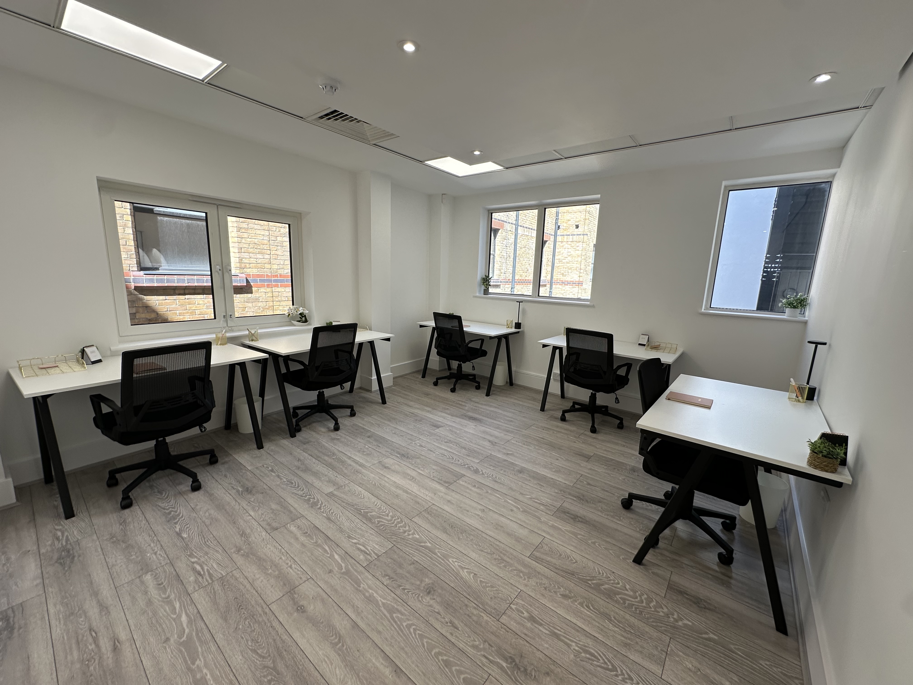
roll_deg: -1.3
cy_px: 342
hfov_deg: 102.1
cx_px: 456
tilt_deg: -10.7
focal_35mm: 14
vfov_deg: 85.7
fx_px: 369
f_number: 2.2
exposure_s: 1/128
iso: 40
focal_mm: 2.22
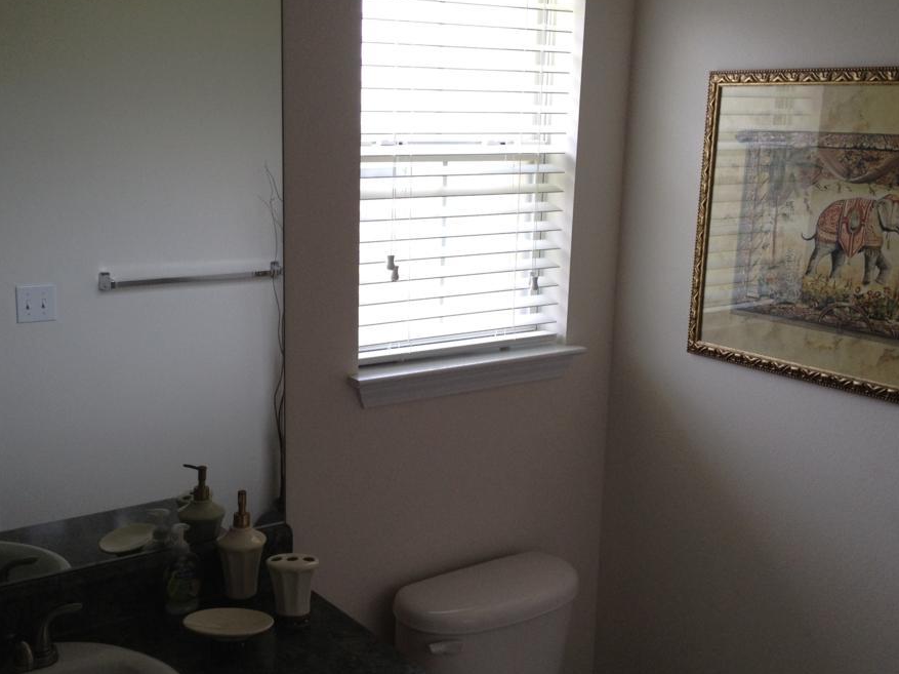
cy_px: 348
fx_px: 1194
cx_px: 393
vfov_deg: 31.5
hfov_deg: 41.2
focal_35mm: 46
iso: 80
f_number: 2.4
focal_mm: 4.28
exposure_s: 1/120
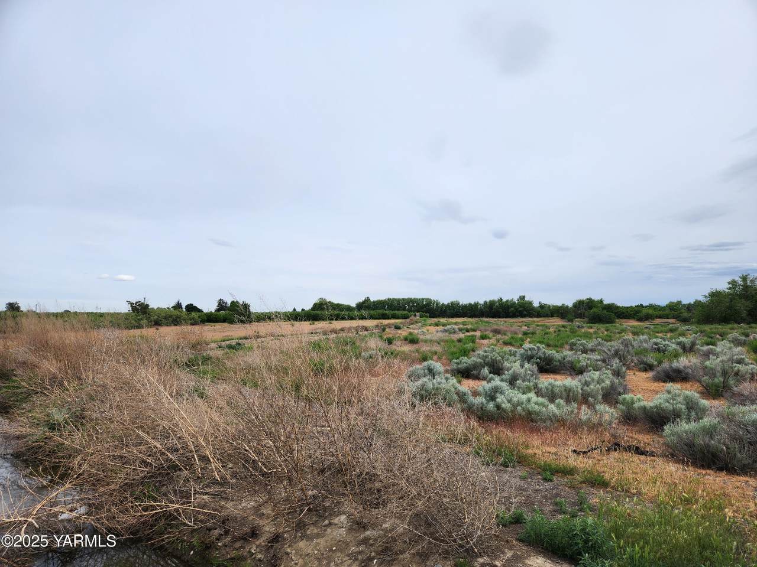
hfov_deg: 73.9
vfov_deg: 58.9
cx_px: 378
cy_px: 284
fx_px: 503
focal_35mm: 23
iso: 20
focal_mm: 5.4
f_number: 1.8
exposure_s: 1/1829
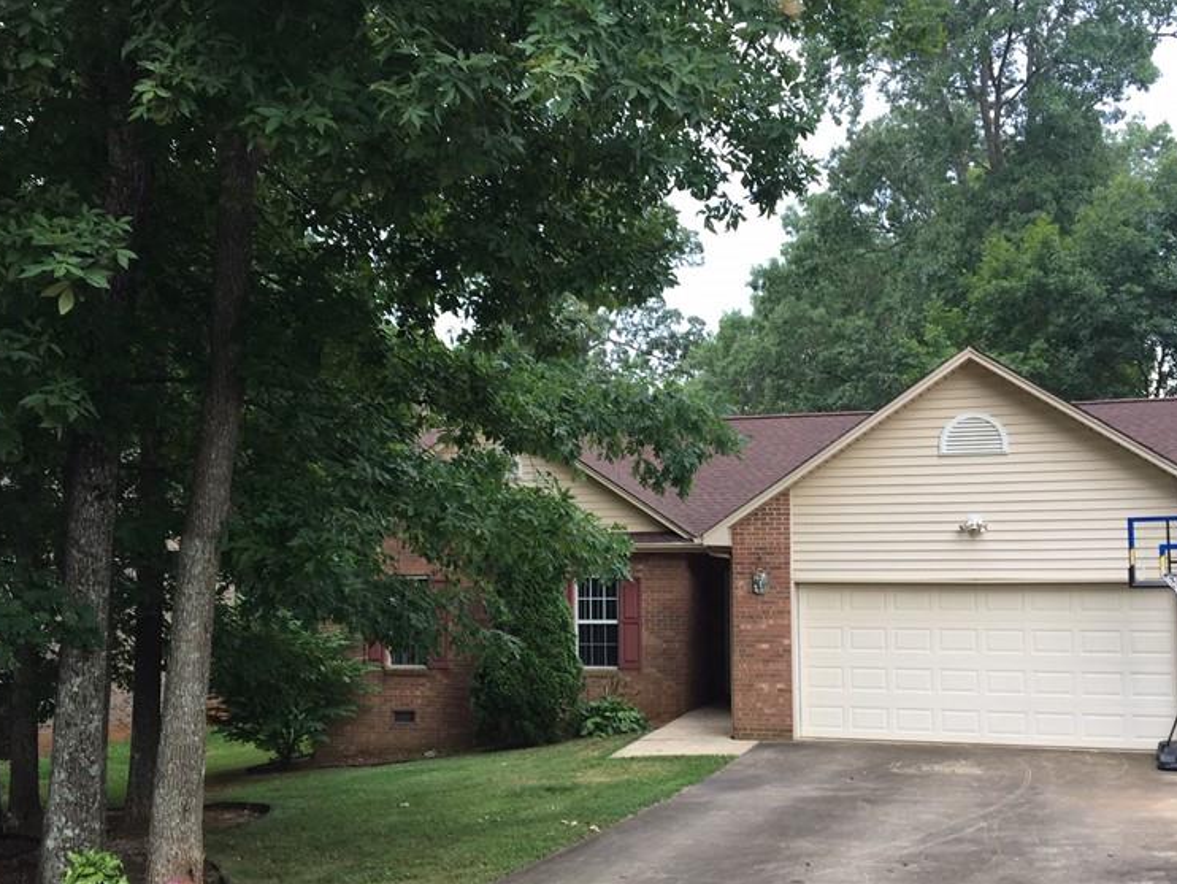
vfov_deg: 35.9
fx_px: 1361
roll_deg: +0.9
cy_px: 505
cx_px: 612
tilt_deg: +4.8
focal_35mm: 40
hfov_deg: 46.8
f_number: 2.2
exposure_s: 1/120
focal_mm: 4.15
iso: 32
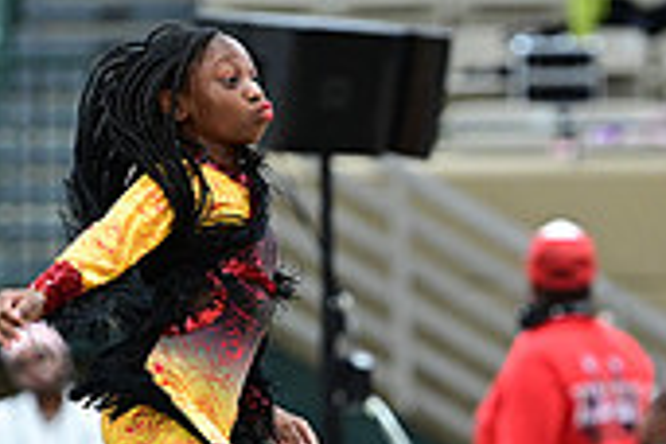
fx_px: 10063
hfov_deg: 3.8
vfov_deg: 2.5
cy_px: 647
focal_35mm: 544
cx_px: 428
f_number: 3.2
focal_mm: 160
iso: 6400
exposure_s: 1/1000
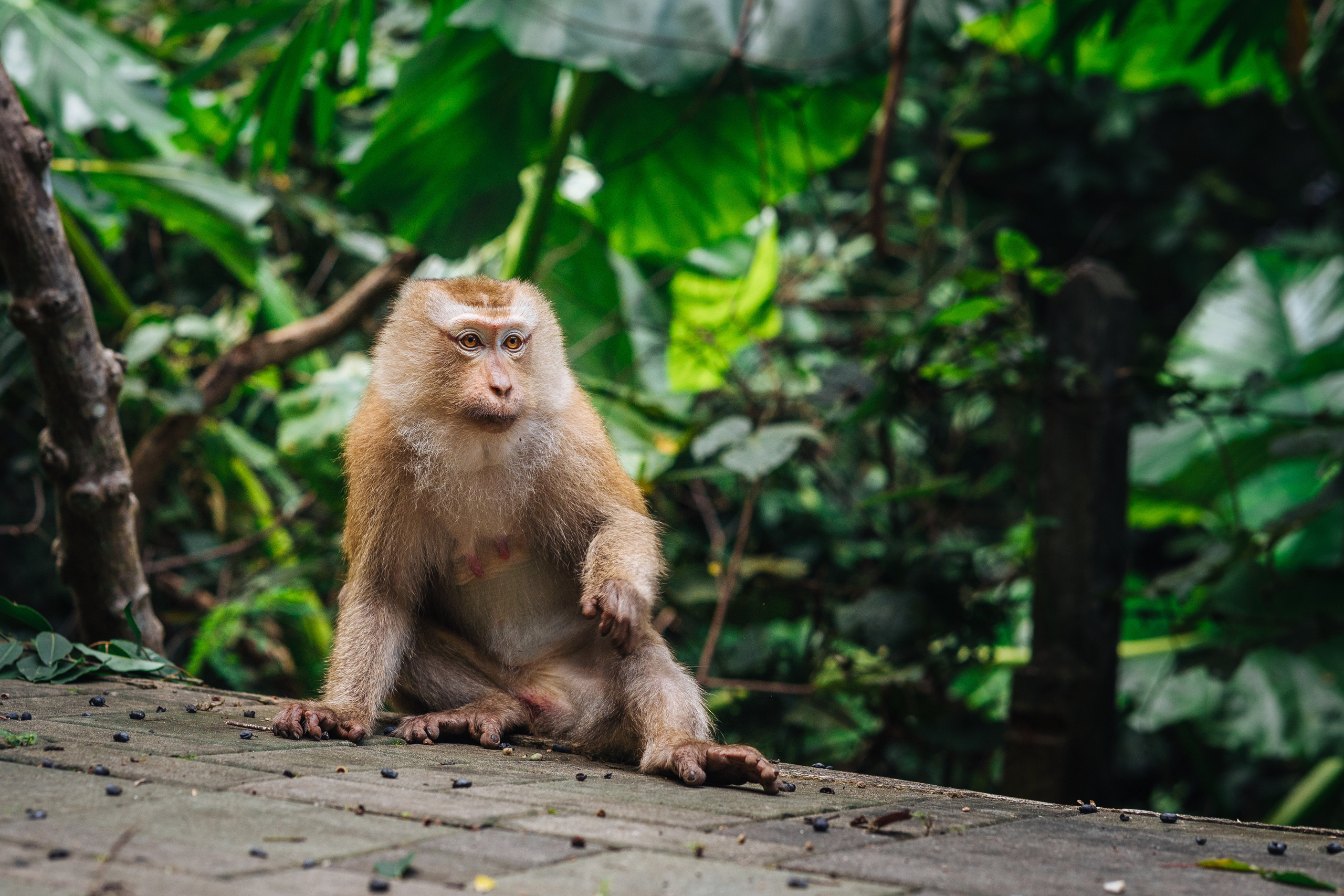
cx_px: 498
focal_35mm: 107
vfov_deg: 12.8
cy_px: 372
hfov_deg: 19.1
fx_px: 3994
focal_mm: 85
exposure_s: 1/250
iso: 320
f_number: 4
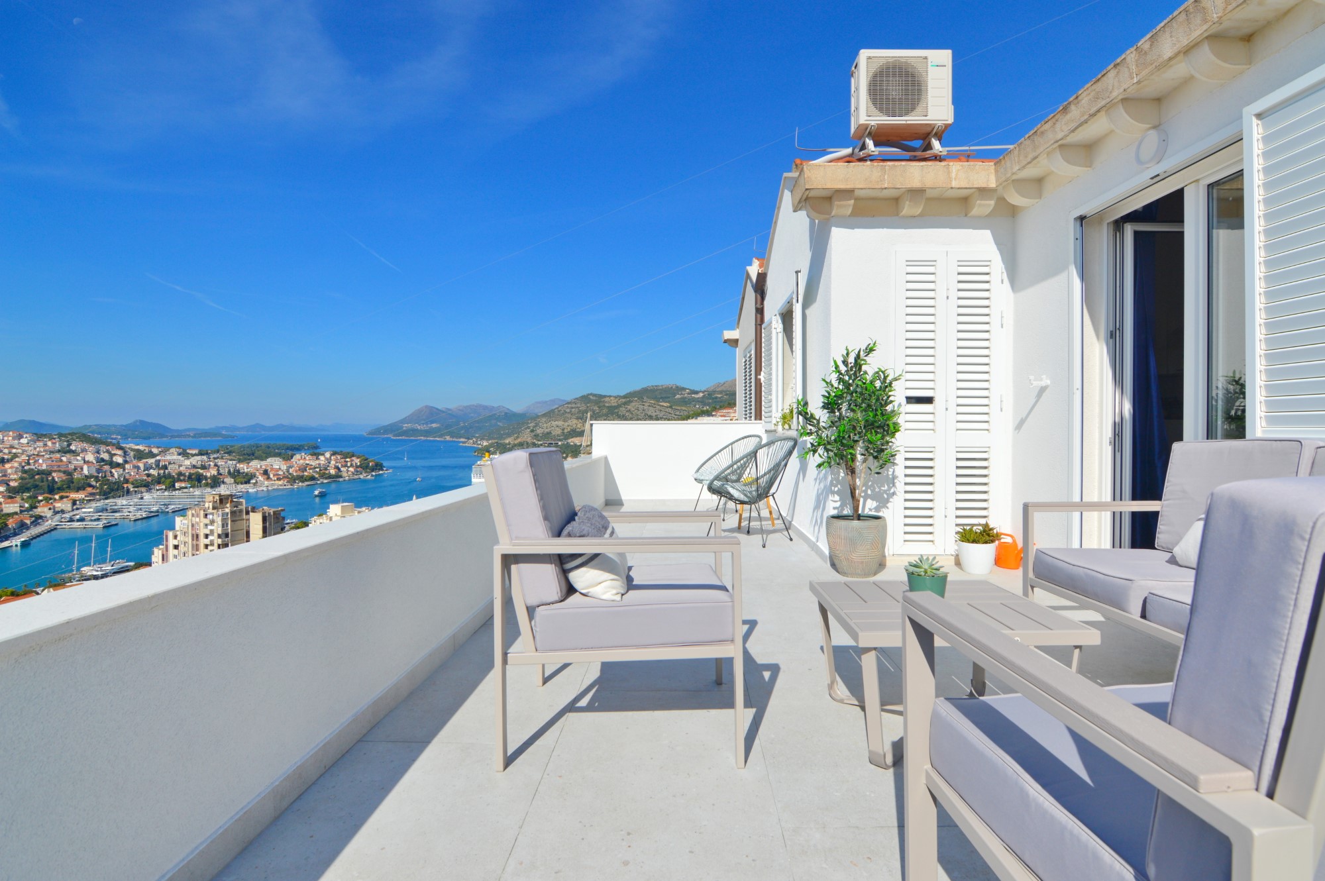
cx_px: 662
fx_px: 607
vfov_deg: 72.0
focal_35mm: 16
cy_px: 440
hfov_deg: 95.0
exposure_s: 1/320
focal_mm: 11
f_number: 9
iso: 100
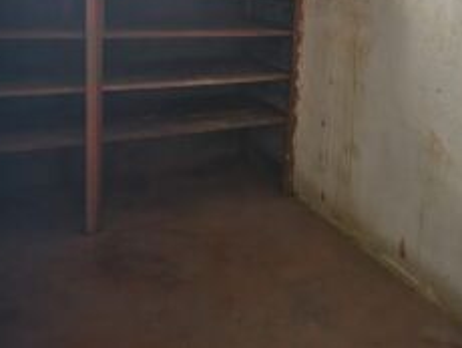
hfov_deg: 46.5
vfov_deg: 34.4
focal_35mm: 40
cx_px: 273
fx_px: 534
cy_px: 48
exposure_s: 1/9
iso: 1600
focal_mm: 5.4
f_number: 1.8
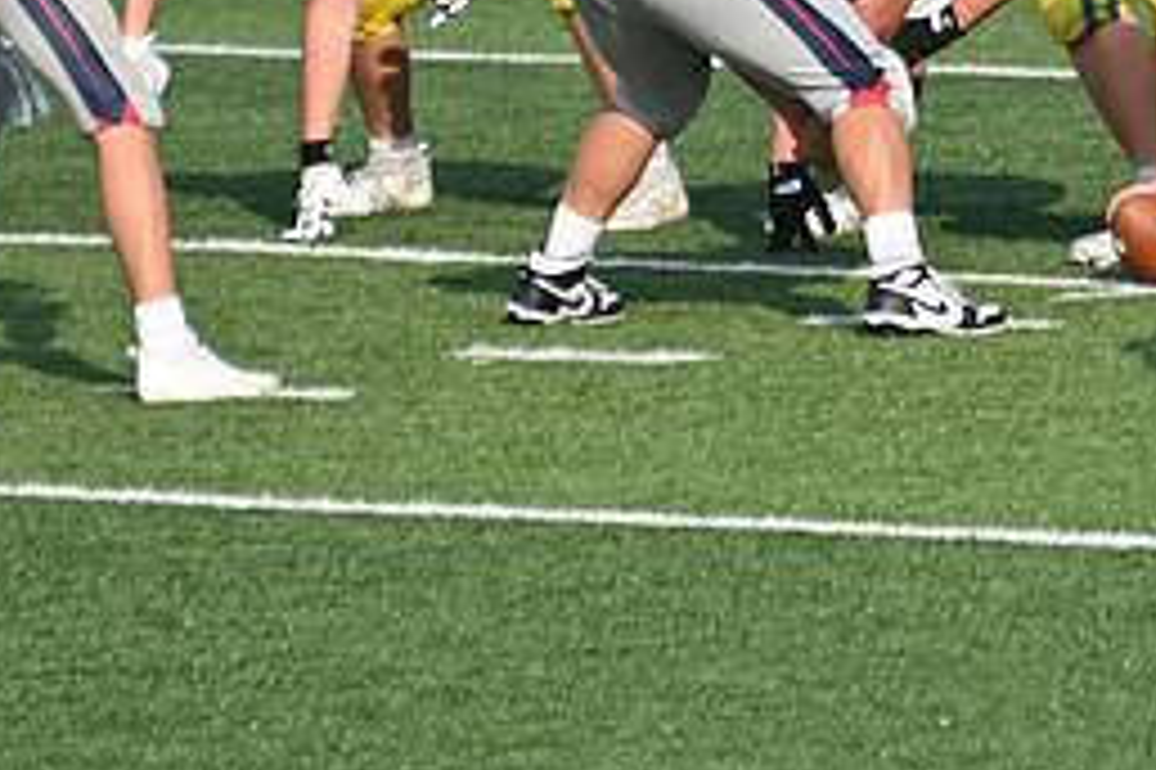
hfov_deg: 2.0
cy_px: -65
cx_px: 1273
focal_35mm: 1016
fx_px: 32603
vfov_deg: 1.4
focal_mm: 300
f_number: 5.6
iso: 100
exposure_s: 1/640
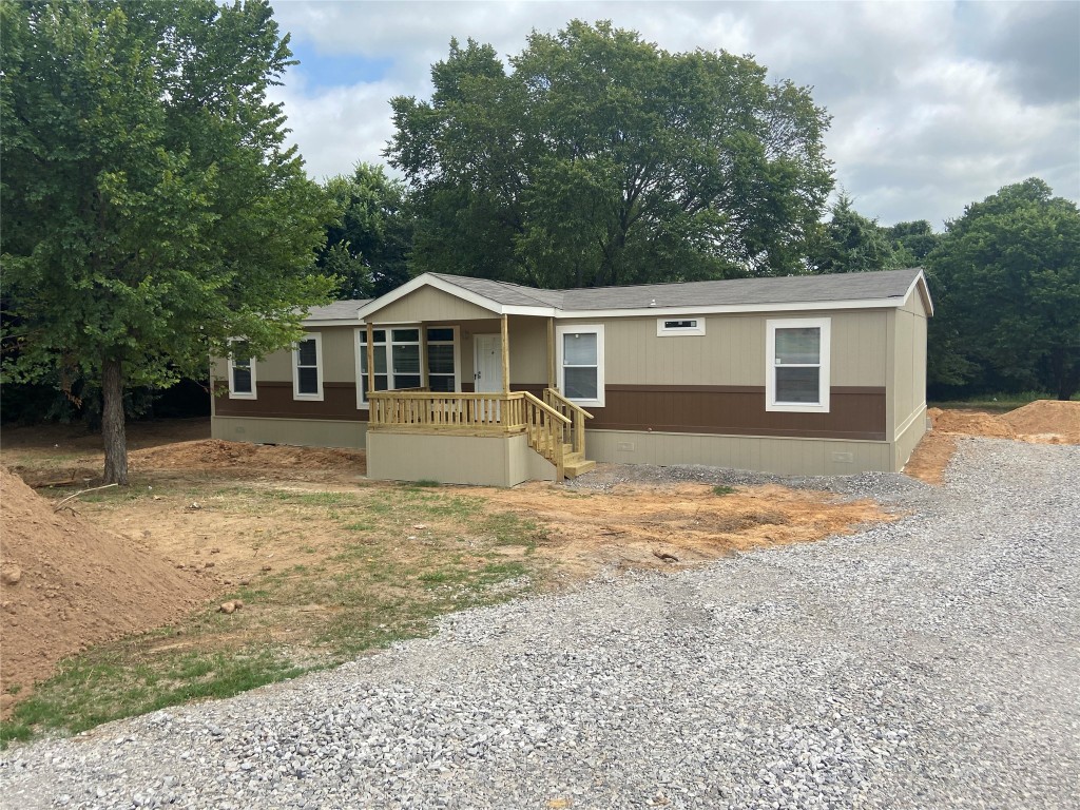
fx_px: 811
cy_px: 405
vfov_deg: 53.1
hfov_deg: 67.3
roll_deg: +1.2
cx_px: 540
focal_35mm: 26
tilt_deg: -5.9
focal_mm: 4.25
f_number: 1.8
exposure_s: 1/1484
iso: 32
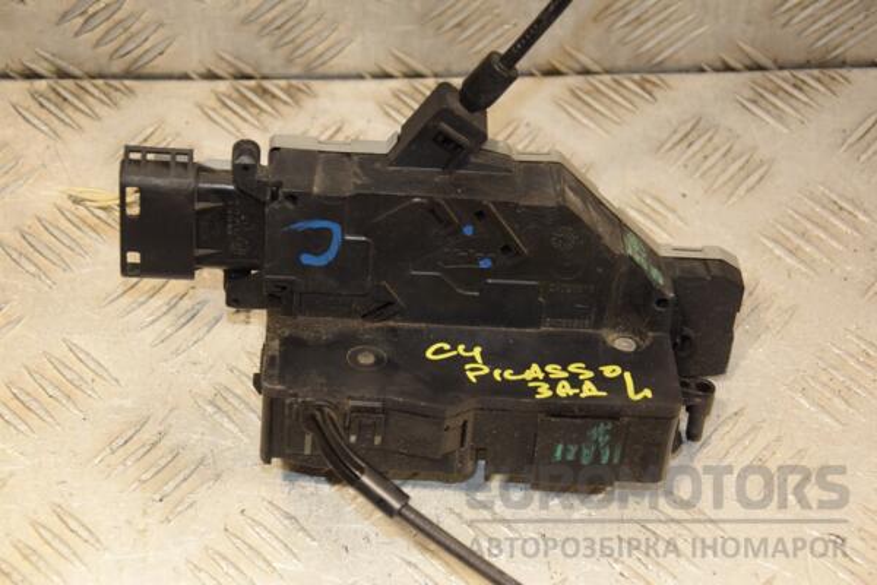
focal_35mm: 93
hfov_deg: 21.9
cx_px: 438
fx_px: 2265
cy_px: 292
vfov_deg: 14.7
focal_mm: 62
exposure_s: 1/160
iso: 800
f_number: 5.3
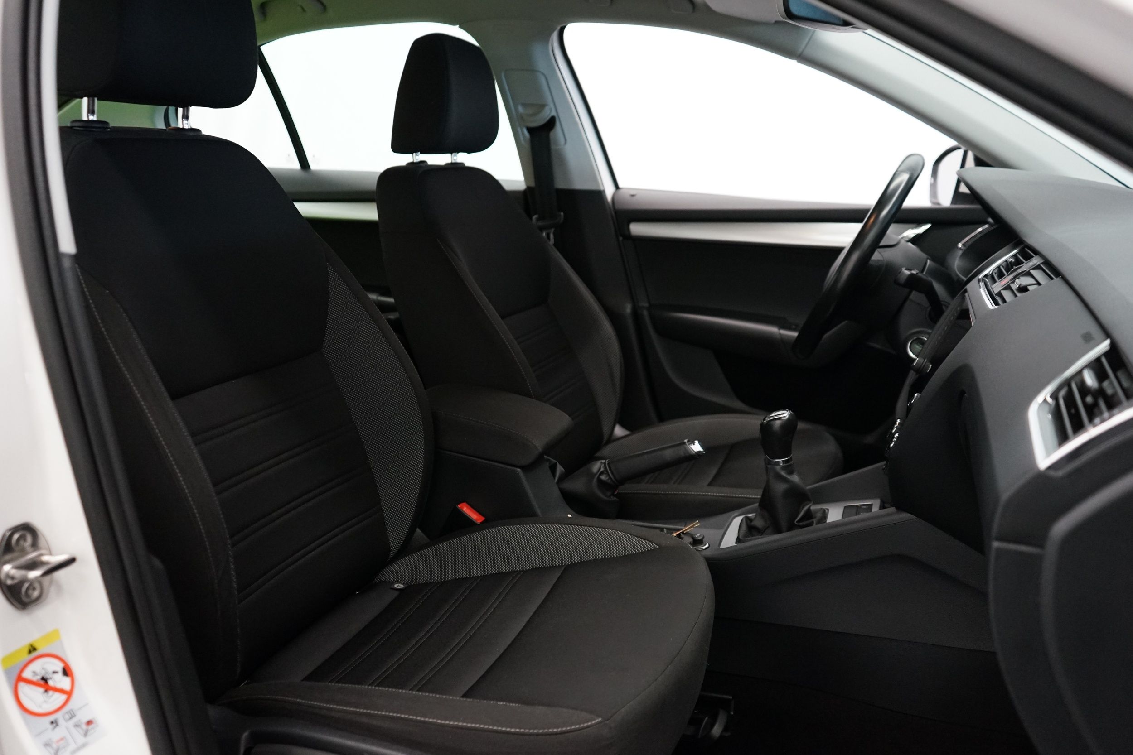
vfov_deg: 45.0
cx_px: 566
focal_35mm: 29
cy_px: 378
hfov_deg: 63.7
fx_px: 913
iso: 3200
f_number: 3.5
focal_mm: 29
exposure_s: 1/160
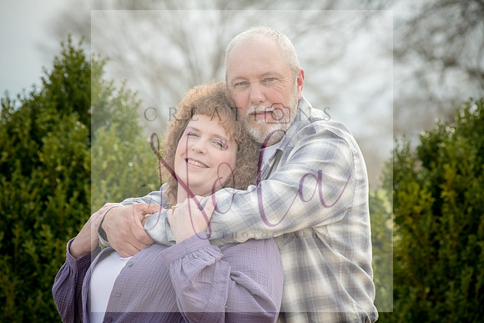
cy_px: 162
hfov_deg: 14.2
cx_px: 242
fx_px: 1950
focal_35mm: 145
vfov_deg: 9.5
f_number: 7.1
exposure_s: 1/500
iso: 400
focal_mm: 145
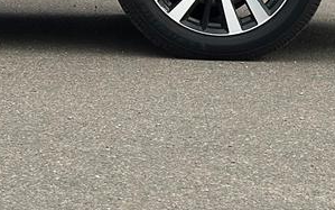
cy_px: -248
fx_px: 1991
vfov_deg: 5.8
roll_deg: +0.0
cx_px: -192
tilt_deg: +1.1
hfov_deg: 9.3
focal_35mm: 218
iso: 80
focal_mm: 6.86
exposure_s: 1/3257
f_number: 1.78
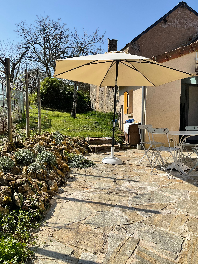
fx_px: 229
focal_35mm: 30
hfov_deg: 46.8
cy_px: 128
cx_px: 96
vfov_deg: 60.0
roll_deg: +0.2
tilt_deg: -2.3
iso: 16
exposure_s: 1/2227
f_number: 1.8
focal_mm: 3
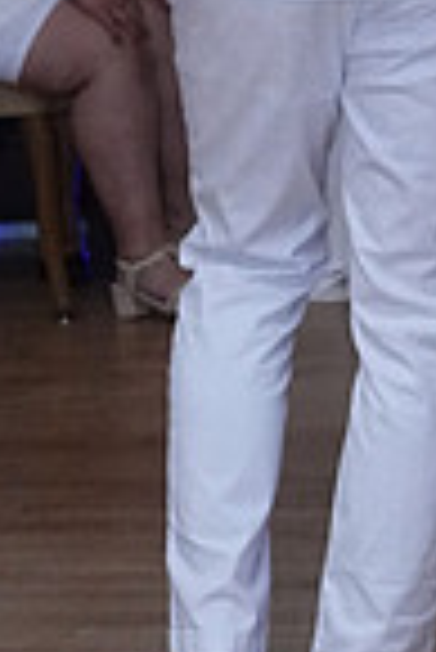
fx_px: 3914
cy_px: -171
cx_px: 569
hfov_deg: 6.3
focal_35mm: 216
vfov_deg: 9.4
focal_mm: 36
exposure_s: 1/200
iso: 5000
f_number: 6.3
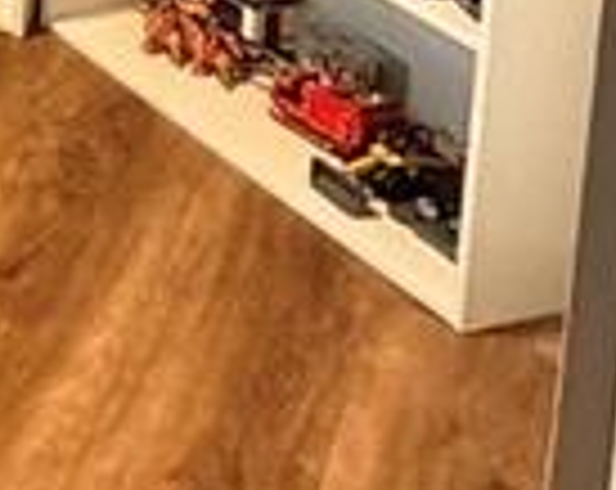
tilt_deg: -8.6
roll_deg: +0.4
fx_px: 2183
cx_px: -1012
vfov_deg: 10.4
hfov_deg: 11.8
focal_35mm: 120
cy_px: -814
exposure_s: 1/60
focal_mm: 2.22
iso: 640
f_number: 2.2
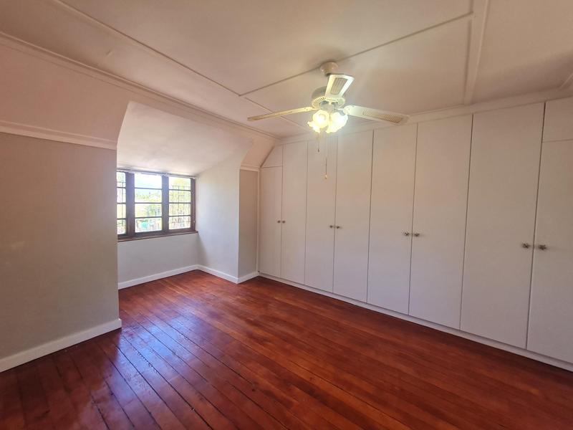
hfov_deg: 106.2
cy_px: 215
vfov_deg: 89.9
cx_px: 286
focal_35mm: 13
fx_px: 215
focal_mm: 1.74
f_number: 2.2
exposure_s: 1/50
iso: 64
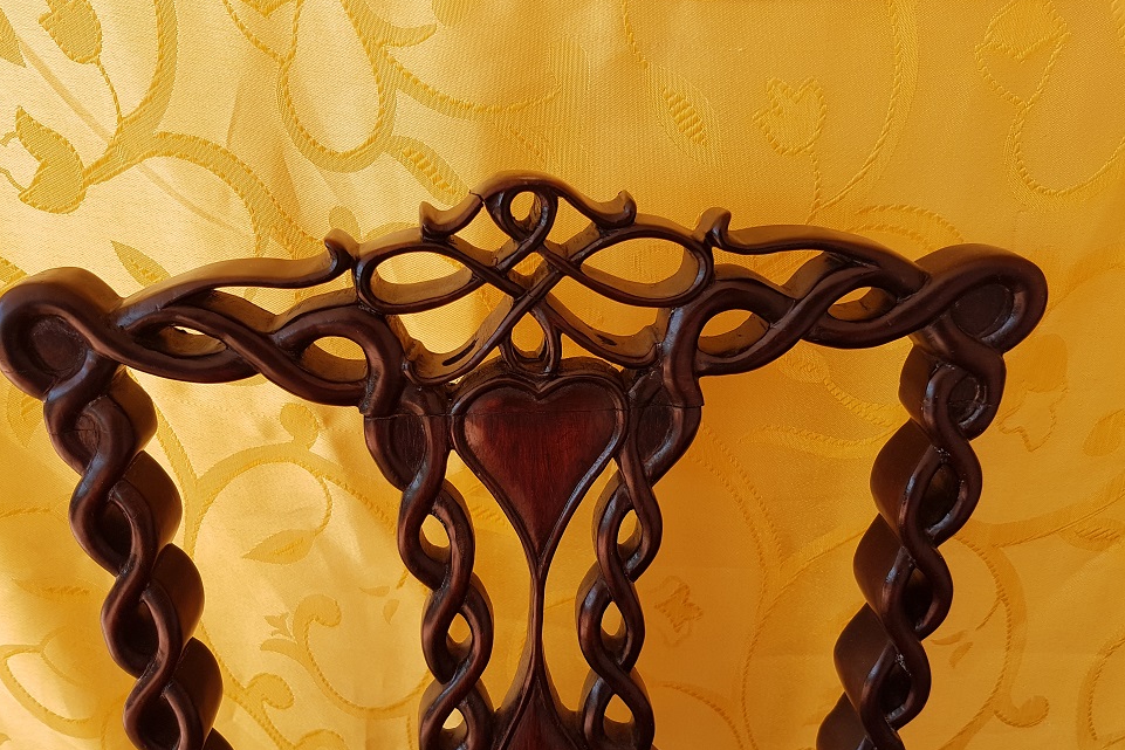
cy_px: 422
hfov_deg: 65.5
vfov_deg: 46.3
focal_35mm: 28
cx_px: 545
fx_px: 875
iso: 40
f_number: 1.7
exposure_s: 1/365
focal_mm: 4.2
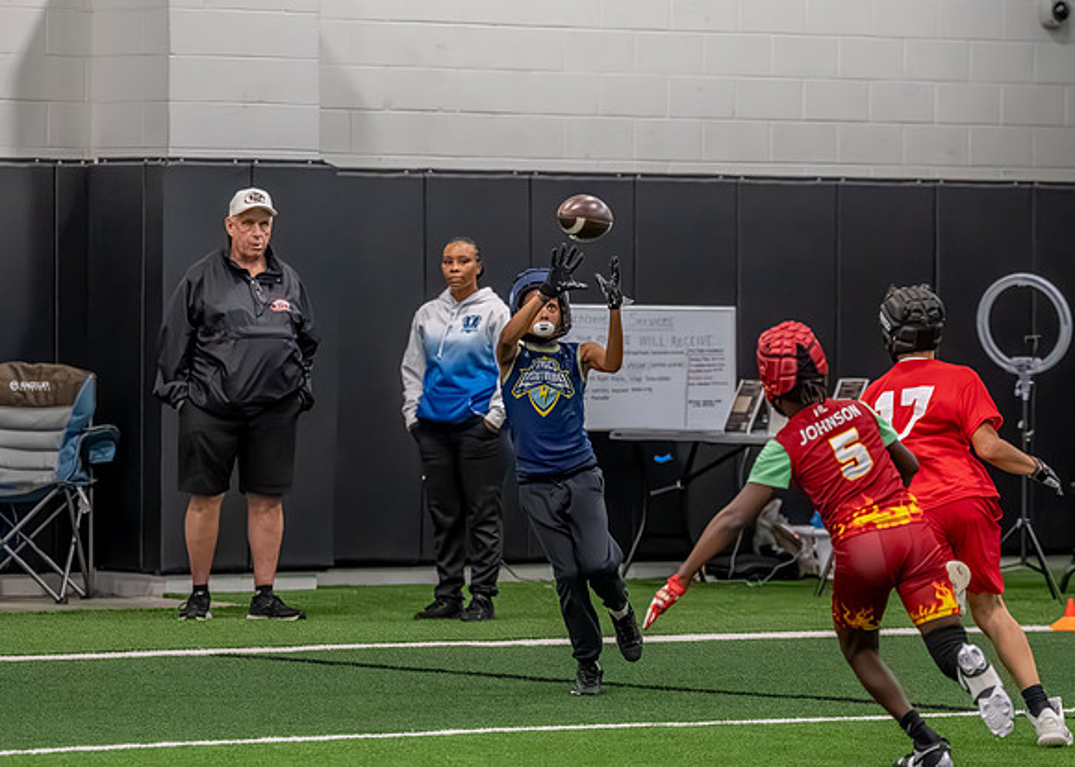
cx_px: 576
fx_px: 7407
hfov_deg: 8.3
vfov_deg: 5.9
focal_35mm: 243
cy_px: 402
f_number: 2.8
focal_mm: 132
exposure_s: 1/1000
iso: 6400
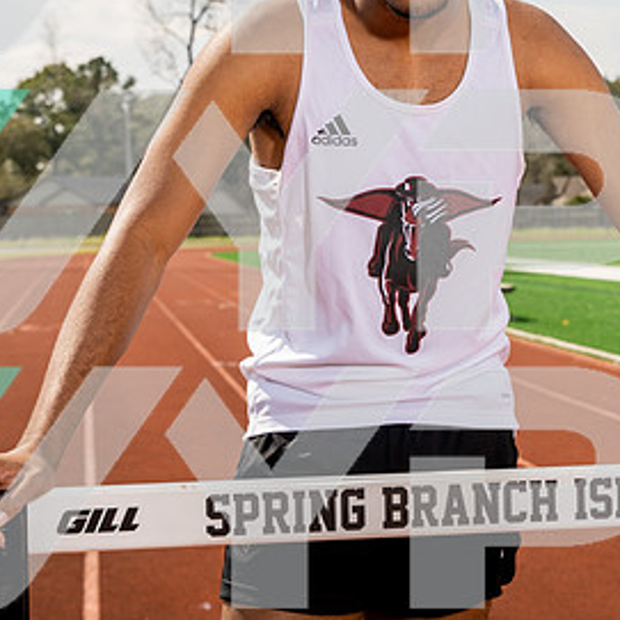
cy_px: 212
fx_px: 2026
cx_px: 373
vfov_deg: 17.4
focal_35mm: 100
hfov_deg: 17.4
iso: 100
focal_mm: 55
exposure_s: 1/250
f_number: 8
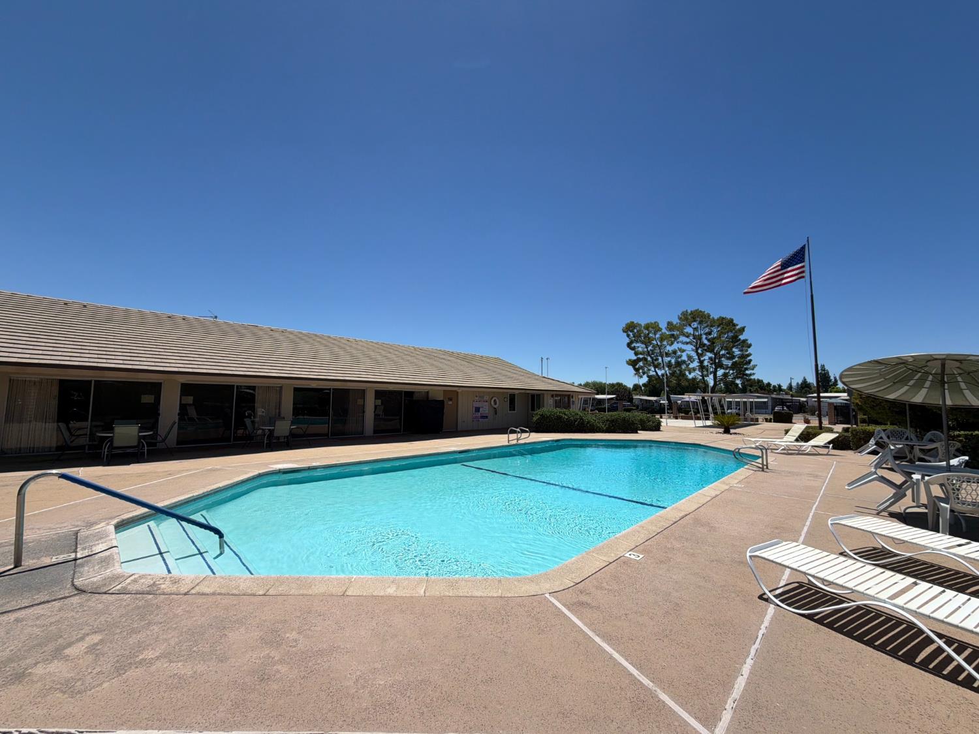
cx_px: 490
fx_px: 396
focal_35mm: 14
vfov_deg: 85.7
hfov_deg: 102.1
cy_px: 367
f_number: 2.2
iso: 20
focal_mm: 2.22
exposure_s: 1/1572
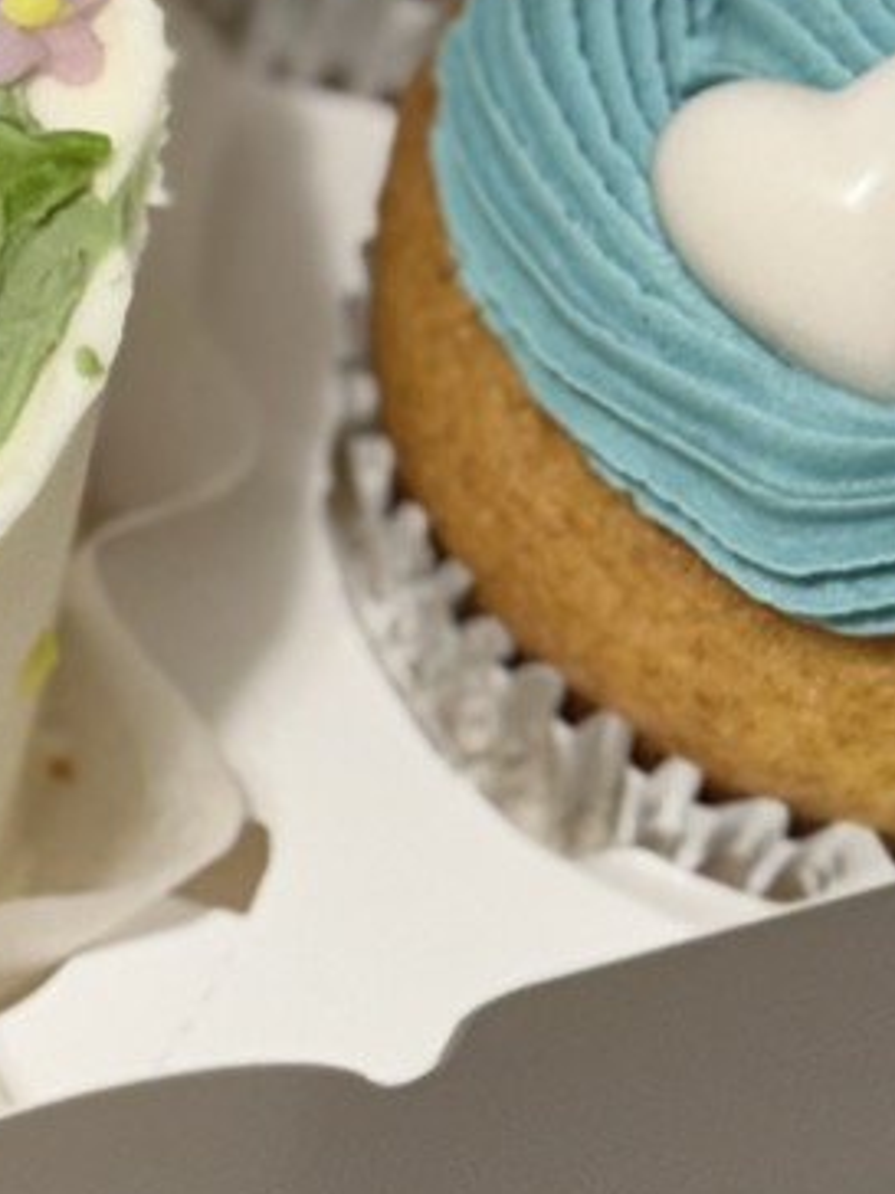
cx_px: -390
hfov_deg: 6.9
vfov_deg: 9.3
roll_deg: -1.6
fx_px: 7274
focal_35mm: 211
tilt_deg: -28.8
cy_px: -259
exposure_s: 1/60
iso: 50
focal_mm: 6.76
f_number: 1.78
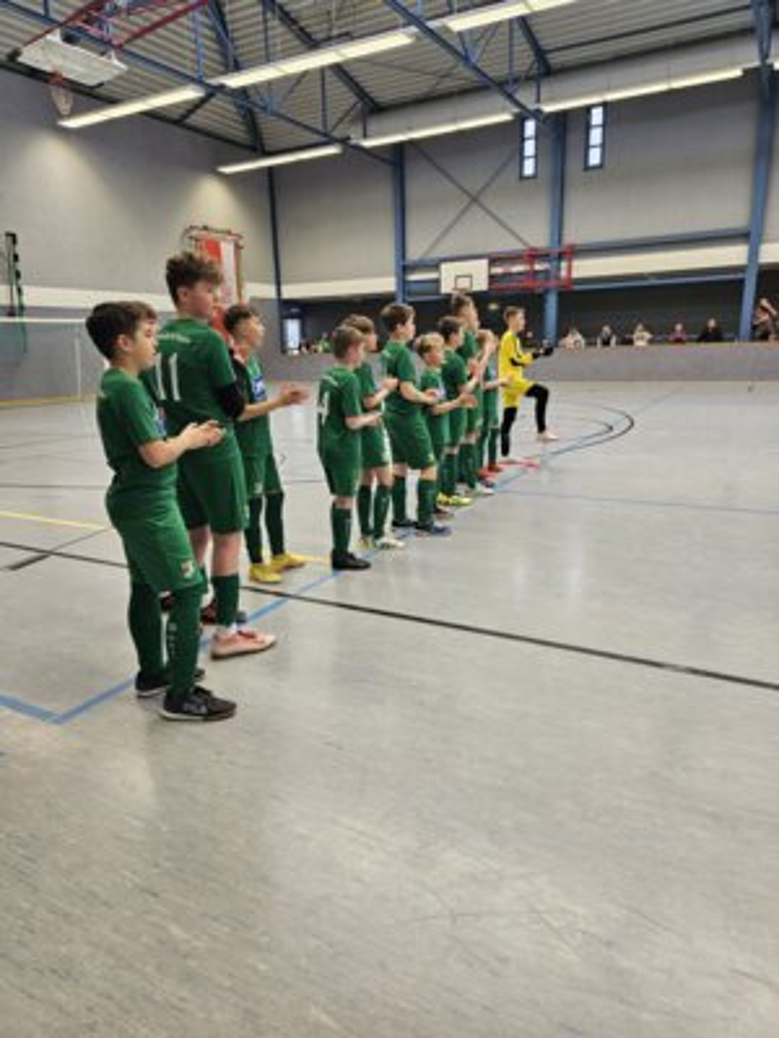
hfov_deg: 58.9
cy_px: 519
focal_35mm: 23
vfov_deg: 73.9
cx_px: 390
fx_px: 690
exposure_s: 1/50
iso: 64
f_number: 1.8
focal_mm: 5.4
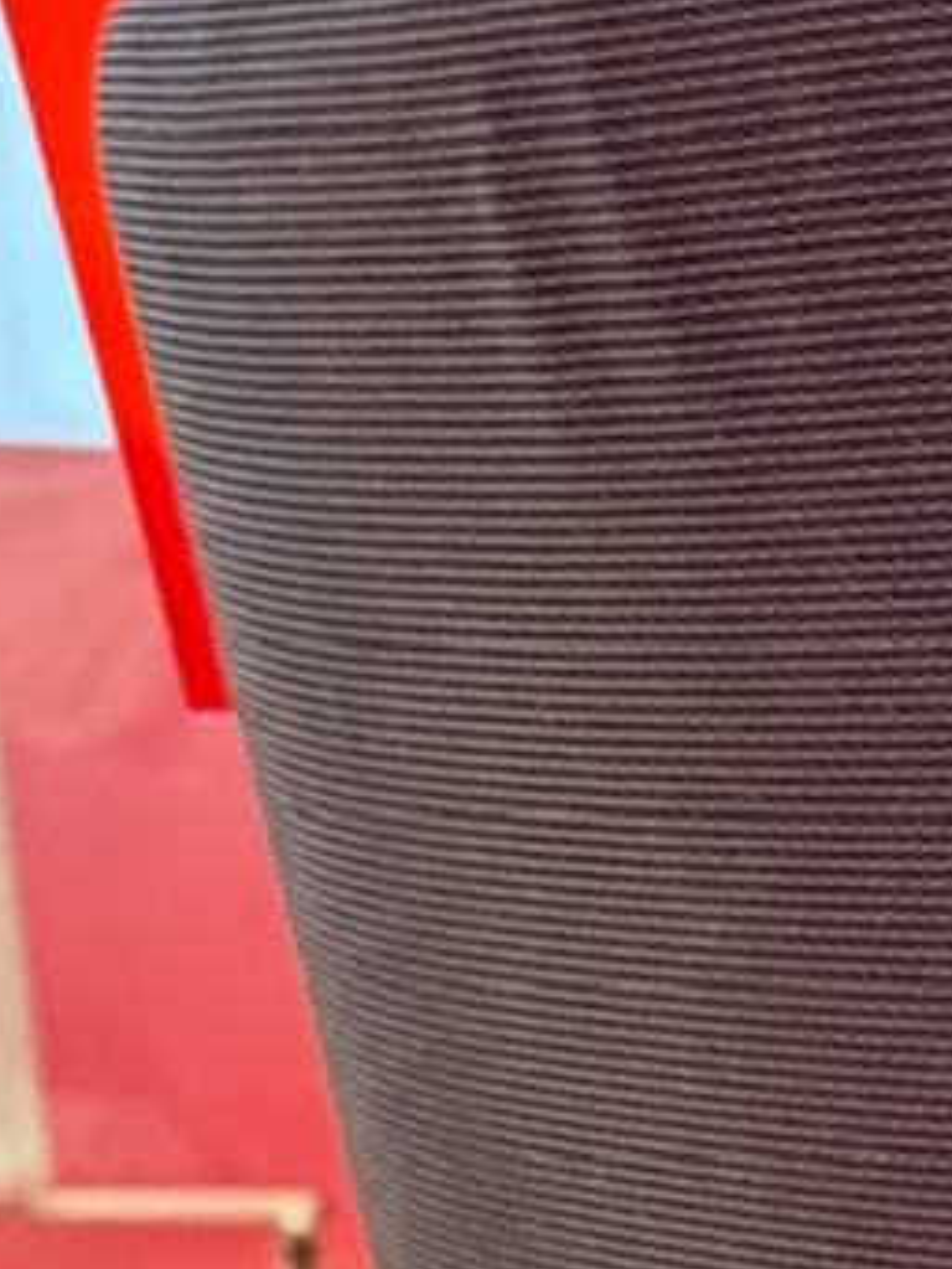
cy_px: 2761
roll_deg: -0.7
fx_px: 5277
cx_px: 2261
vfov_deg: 11.8
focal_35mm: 144
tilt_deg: -18.5
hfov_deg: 9.3
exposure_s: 1/33
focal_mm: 6.76
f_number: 1.78
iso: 640
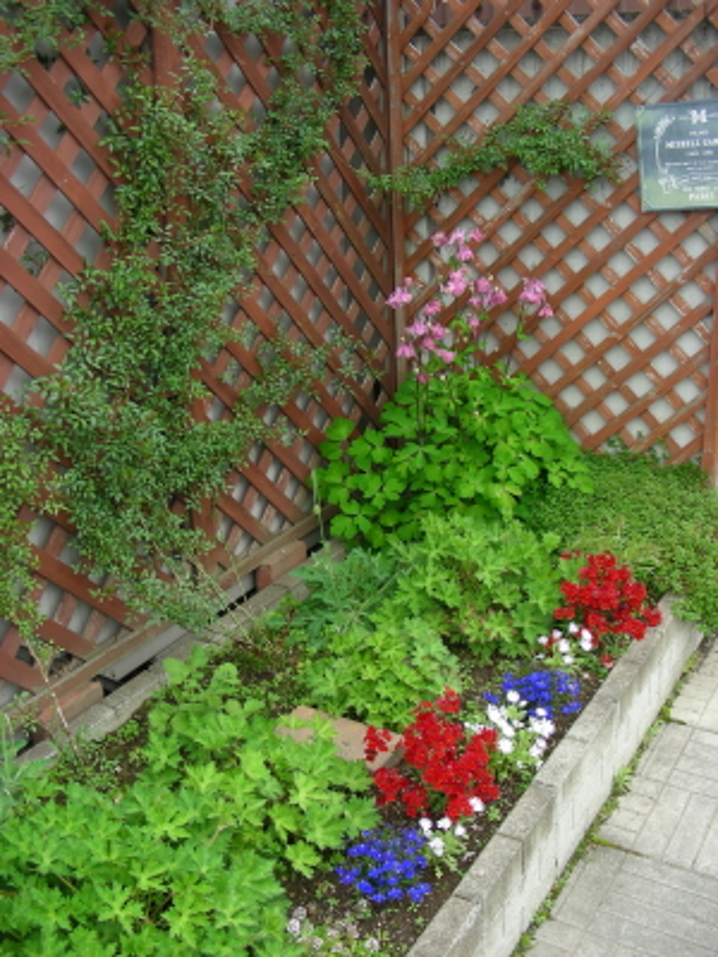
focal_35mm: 38
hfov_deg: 37.7
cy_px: 478
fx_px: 1051
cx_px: 359
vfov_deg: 49.0
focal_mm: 6.3
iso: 50
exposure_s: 1/46
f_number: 3.5
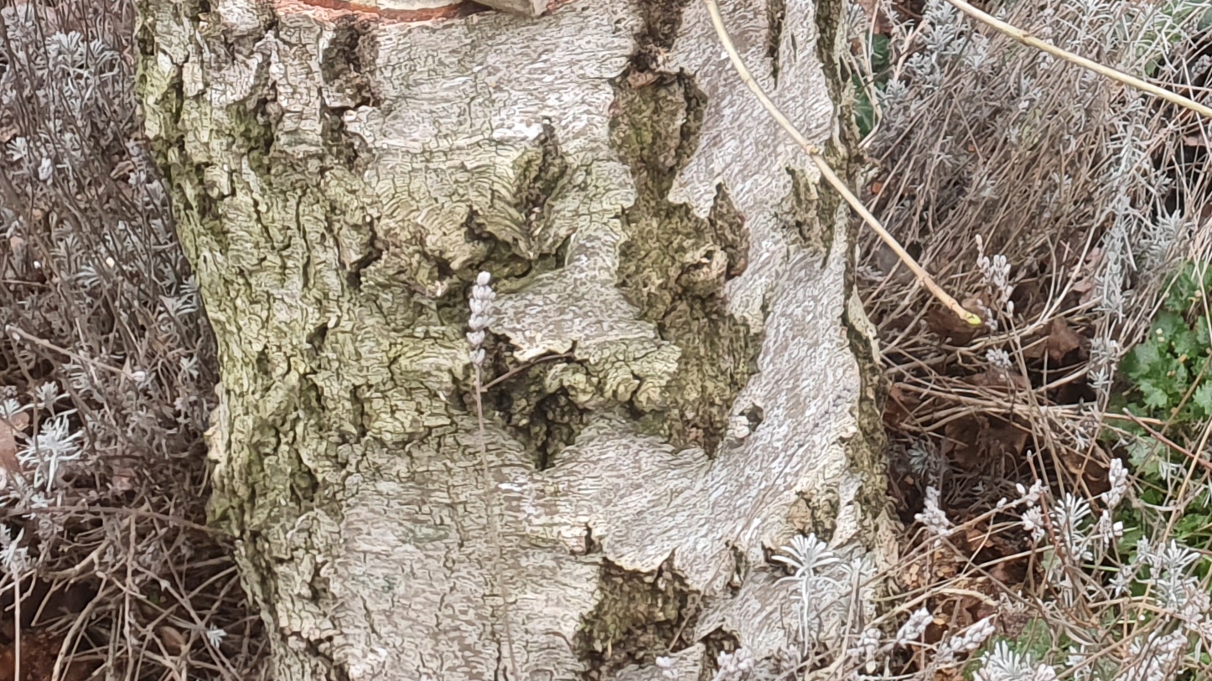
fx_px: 2539
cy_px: -420
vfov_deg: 14.1
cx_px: 1193
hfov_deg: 25.6
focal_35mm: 79
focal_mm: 4.32
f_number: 2.4
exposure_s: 1/172
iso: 50
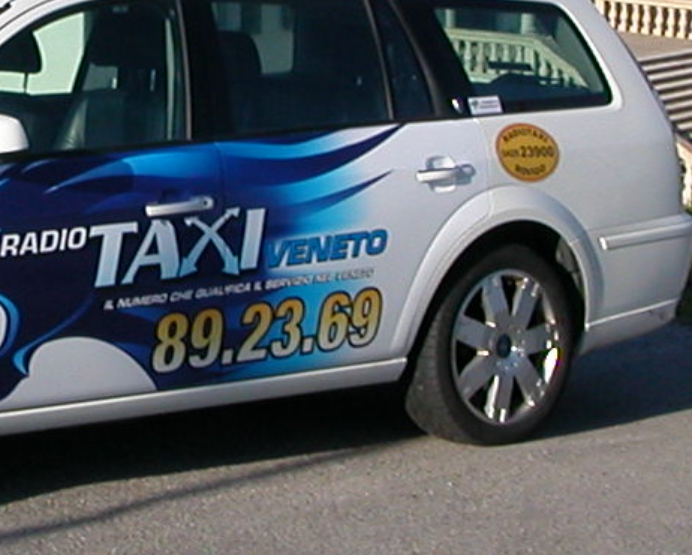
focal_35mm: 125
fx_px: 2561
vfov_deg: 12.3
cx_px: 18
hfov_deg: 15.1
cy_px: 213
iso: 100
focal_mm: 5.6
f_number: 4.5
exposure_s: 1/726
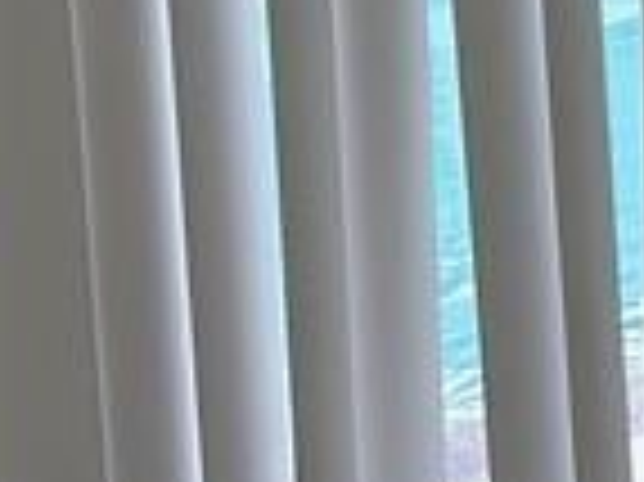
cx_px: 2117
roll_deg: +1.8
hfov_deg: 8.8
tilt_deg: -5.3
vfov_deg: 8.2
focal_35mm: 172
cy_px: -459
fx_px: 3197
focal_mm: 6.86
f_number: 1.78
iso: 80
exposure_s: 1/323
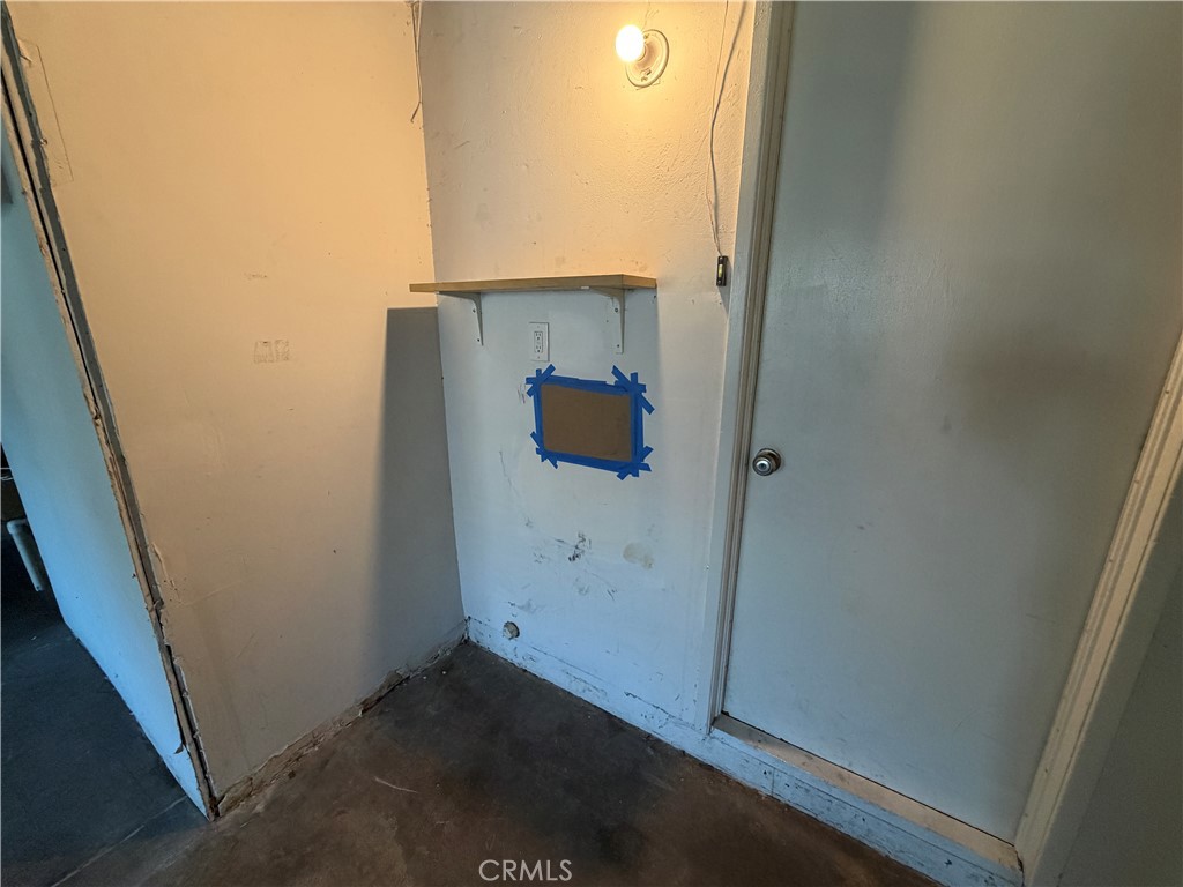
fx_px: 478
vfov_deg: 85.7
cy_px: 444
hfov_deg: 102.1
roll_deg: -0.3
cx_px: 592
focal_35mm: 14
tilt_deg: -15.3
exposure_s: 1/60
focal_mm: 2.22
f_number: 2.2
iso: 400
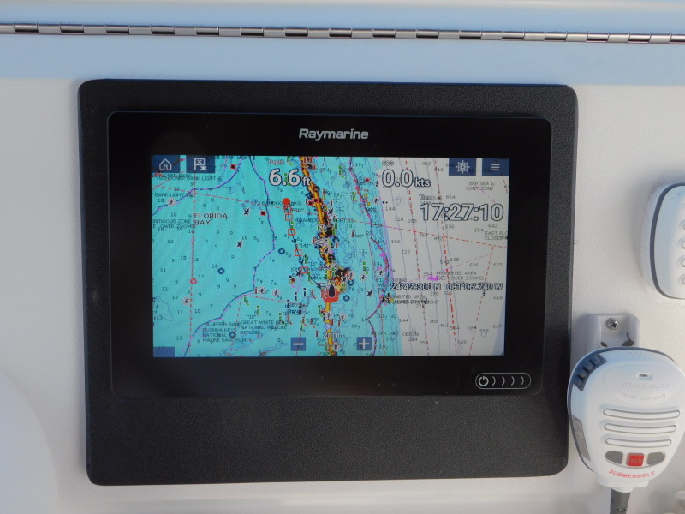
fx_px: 890
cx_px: 342
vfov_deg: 32.2
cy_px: 257
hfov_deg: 42.1
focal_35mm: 45
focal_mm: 8
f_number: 3.7
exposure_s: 1/320
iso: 125
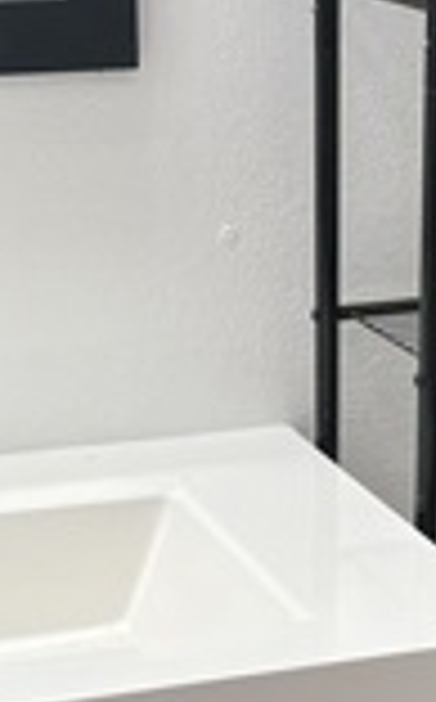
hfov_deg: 11.0
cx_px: 292
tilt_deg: -19.8
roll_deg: -0.1
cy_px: 493
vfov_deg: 17.6
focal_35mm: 118
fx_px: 2252
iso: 40
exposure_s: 1/120
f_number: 1.6
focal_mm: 5.96
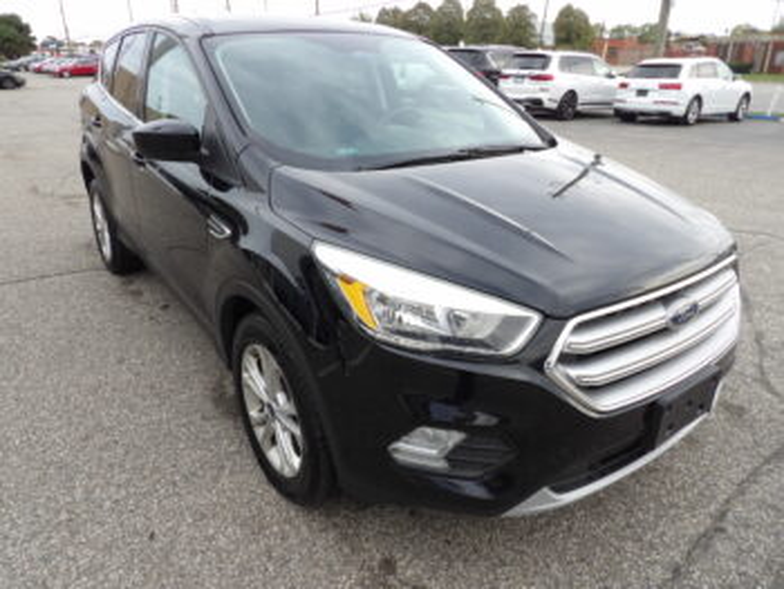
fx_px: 544
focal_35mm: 24
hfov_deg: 71.6
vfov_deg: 56.9
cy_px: 294
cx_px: 392
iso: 100
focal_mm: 4.3
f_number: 3.2
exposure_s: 1/210
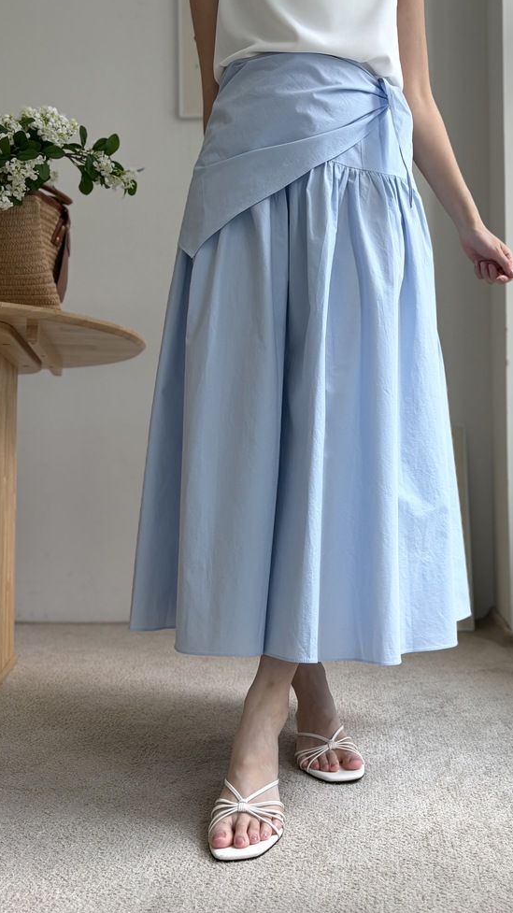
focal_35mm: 29
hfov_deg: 40.0
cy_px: 463
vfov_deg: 66.1
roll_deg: +0.0
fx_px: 702
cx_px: 301
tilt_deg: +3.1
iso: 50
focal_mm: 5.96
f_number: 1.6
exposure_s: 1/120
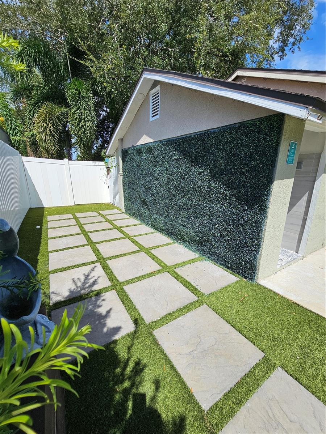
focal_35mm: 13
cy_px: 217
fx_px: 163
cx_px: 163
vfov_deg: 106.2
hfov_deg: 89.9
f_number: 2.2
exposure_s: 1/2463
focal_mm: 2.2
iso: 50
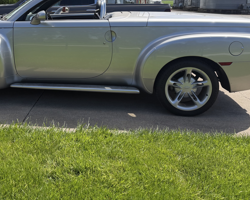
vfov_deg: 36.0
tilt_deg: -11.6
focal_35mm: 41
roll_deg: +0.1
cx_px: 90
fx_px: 303
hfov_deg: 44.3
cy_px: 62
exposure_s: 1/4673
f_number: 1.78
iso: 100
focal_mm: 6.76
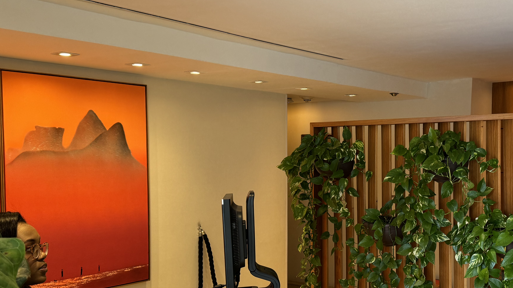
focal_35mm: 43
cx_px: 353
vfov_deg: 27.7
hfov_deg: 46.4
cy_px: 173
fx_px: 585
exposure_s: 1/120
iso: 160
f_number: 1.78
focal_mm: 6.76
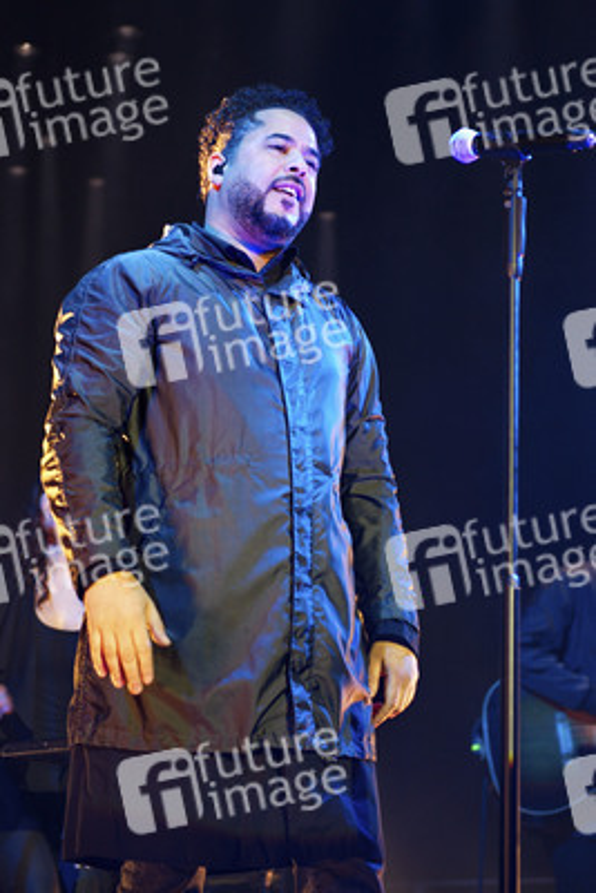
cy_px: 446
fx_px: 1737
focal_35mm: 70
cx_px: 298
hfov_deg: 19.5
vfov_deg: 28.8
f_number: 2.8
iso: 1600
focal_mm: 70
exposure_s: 1/125
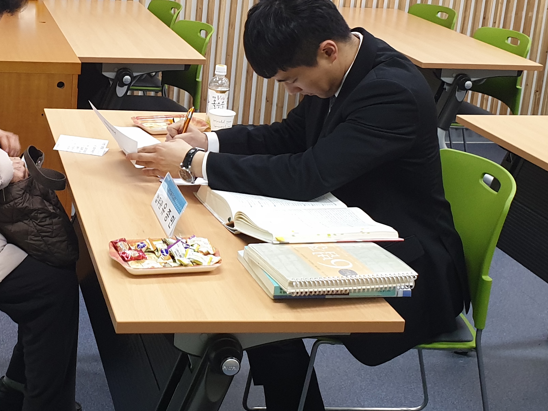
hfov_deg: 29.2
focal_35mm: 65
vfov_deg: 22.3
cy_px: 88
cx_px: 121
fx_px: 1029
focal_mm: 4.3
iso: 200
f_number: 2.4
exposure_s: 1/60
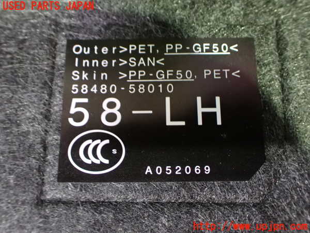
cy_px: 116
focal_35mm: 30
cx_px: 155
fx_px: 269
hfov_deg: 60.0
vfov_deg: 46.8
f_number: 2.3
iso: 1250
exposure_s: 1/30
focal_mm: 5.4
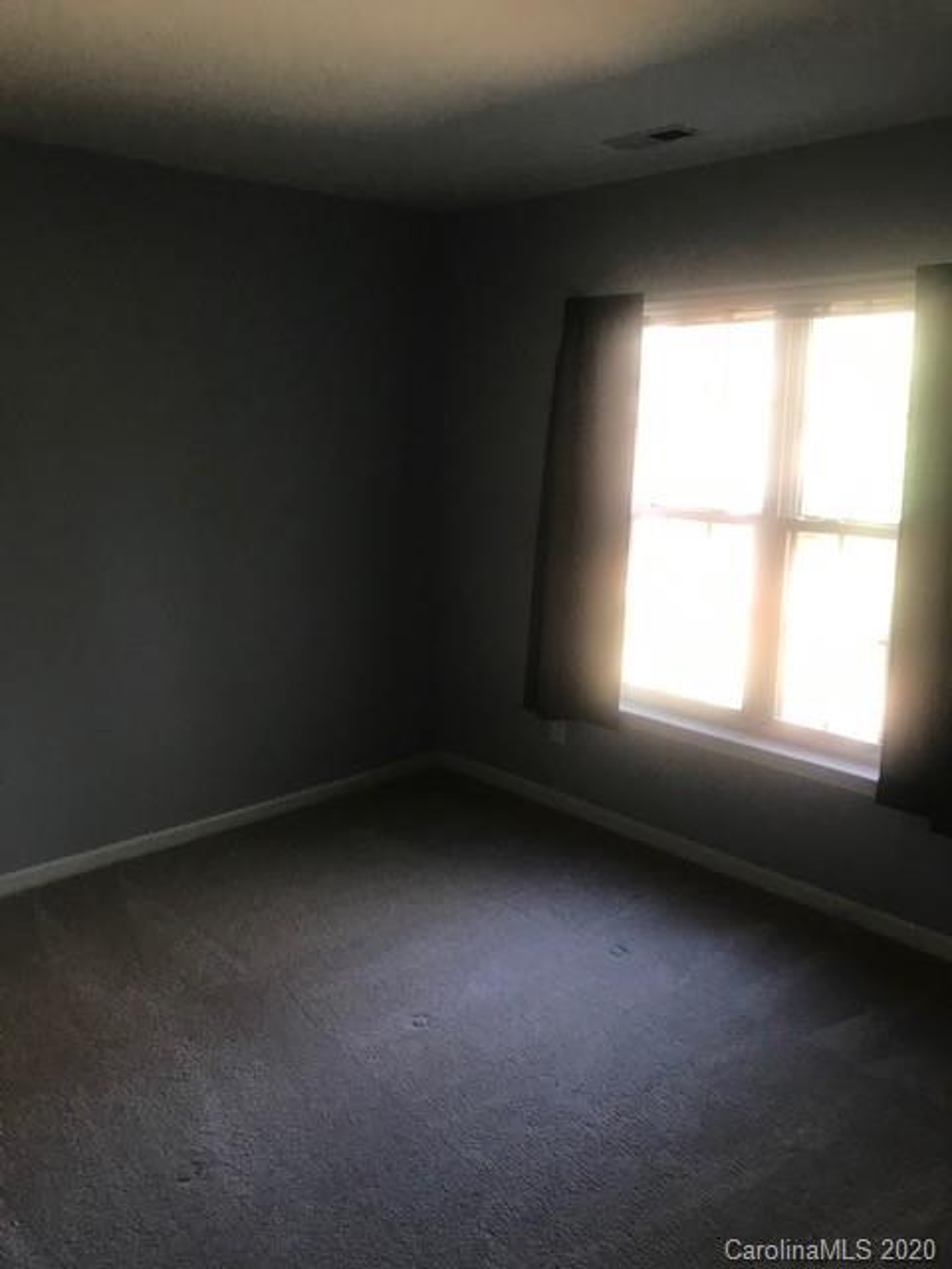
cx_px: 476
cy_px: 634
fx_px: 1027
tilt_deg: -11.6
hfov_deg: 49.7
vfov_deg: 63.4
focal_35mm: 28
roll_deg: -0.1
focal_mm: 3.99
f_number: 1.8
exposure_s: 1/30
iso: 32
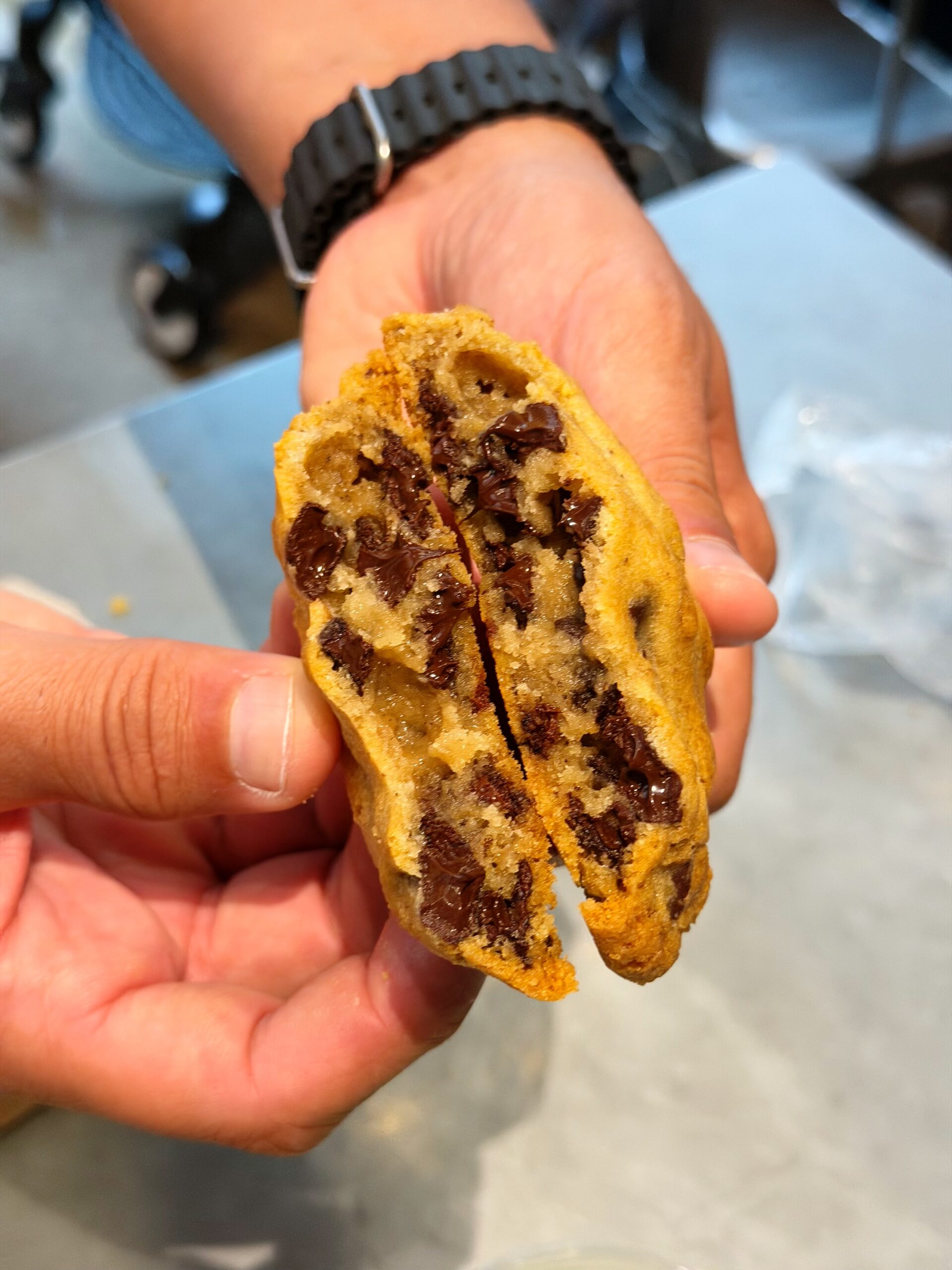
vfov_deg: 39.7
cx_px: 476
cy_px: 635
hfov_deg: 30.3
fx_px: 1760
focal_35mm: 48
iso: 200
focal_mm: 6.76
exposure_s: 1/60
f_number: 1.78
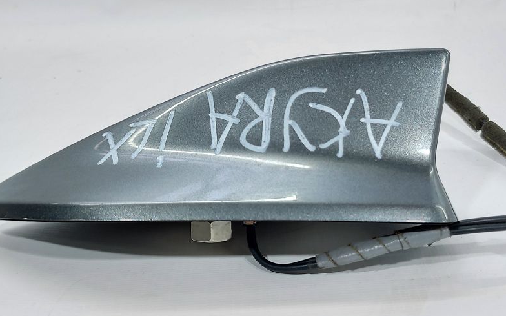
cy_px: 145
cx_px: 300
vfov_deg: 28.6
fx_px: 621
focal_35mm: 45
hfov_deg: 44.2
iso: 100
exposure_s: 1/50
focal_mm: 5.23
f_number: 1.8
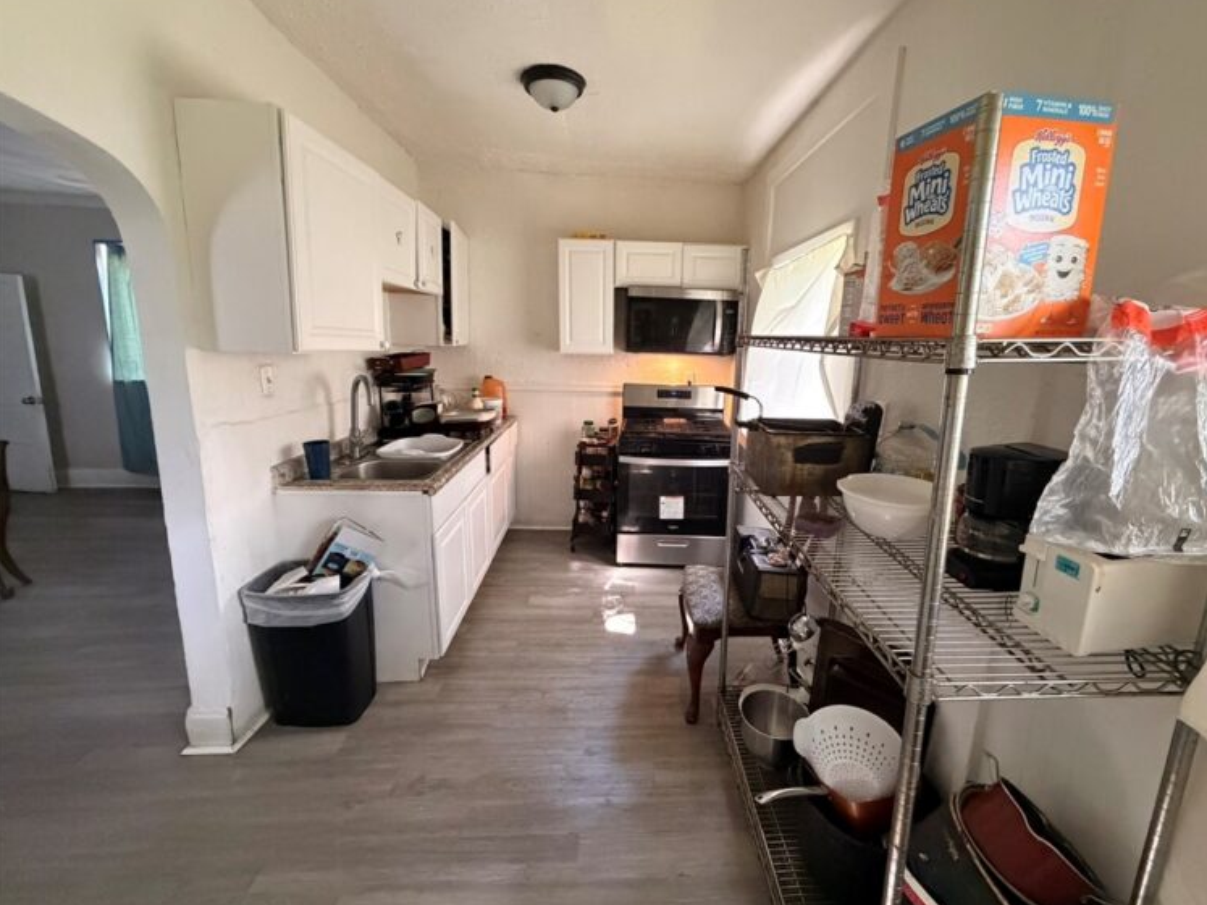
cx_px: 640
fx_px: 523
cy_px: 438
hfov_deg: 98.1
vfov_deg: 81.7
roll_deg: -0.9
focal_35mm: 15
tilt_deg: -10.5
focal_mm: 2.22
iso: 800
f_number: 2.2
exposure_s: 1/60
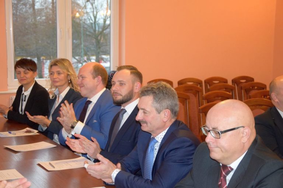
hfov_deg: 29.9
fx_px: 531
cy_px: 94
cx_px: 142
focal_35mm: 68
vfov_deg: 20.2
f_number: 4.8
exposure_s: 1/60
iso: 2500
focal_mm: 45
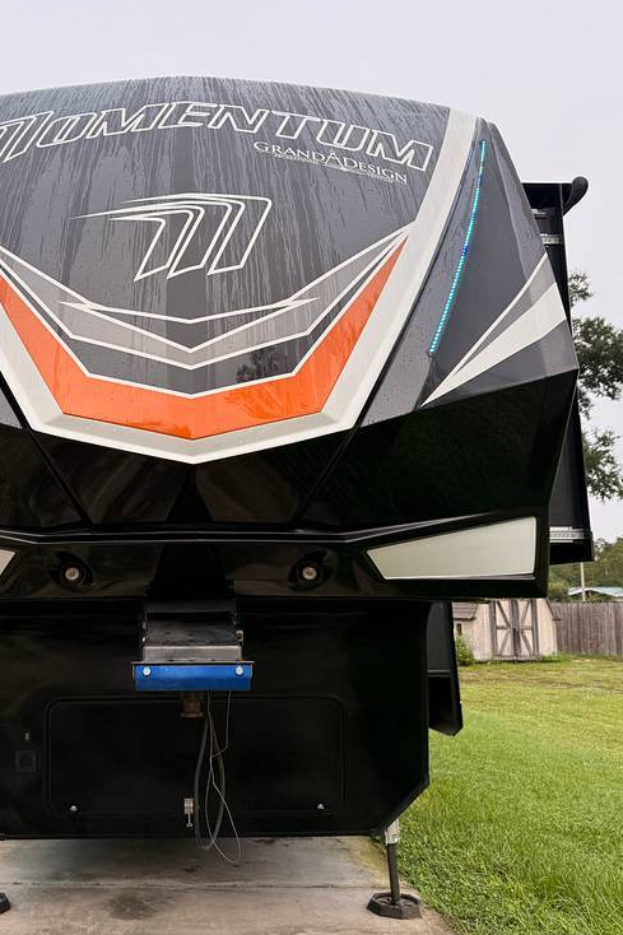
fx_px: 883
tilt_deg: +9.3
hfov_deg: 38.2
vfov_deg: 55.8
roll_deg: +0.2
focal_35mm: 34
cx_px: 180
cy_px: 464
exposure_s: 1/379
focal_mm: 6.76
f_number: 1.78
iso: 80
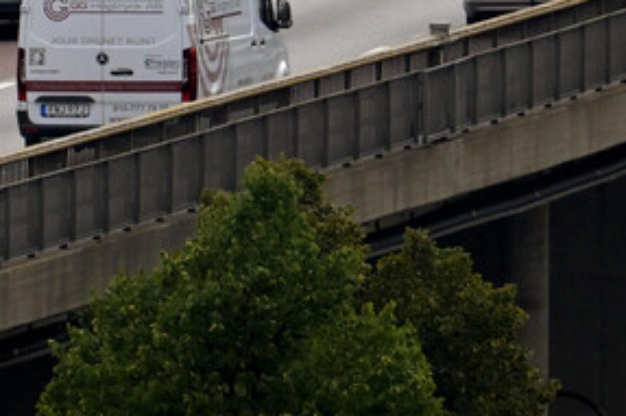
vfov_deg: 0.6
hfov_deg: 0.9
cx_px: -471
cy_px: -463
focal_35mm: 2229
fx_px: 38736
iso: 1000
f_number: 8
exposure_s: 1/1250
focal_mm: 400
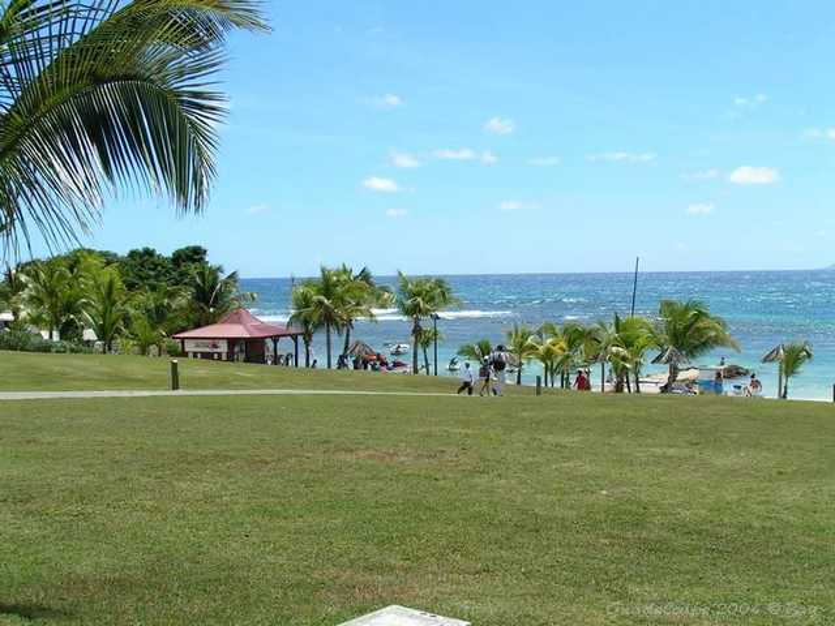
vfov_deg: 29.7
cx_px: 418
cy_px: 313
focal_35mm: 49
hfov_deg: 38.9
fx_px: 1182
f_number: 5.6
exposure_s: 1/500
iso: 50
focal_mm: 7.6
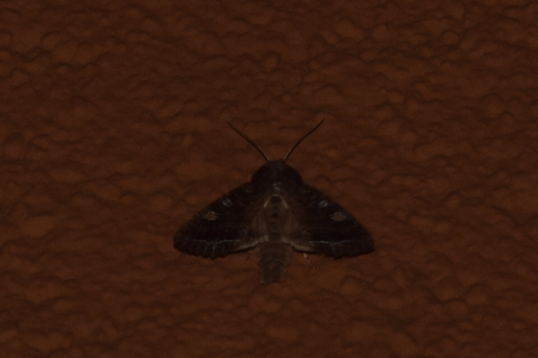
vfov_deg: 6.5
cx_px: 269
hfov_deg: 9.8
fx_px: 3138
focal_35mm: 210
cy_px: 179
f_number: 13
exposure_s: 1/160
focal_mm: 140
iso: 100
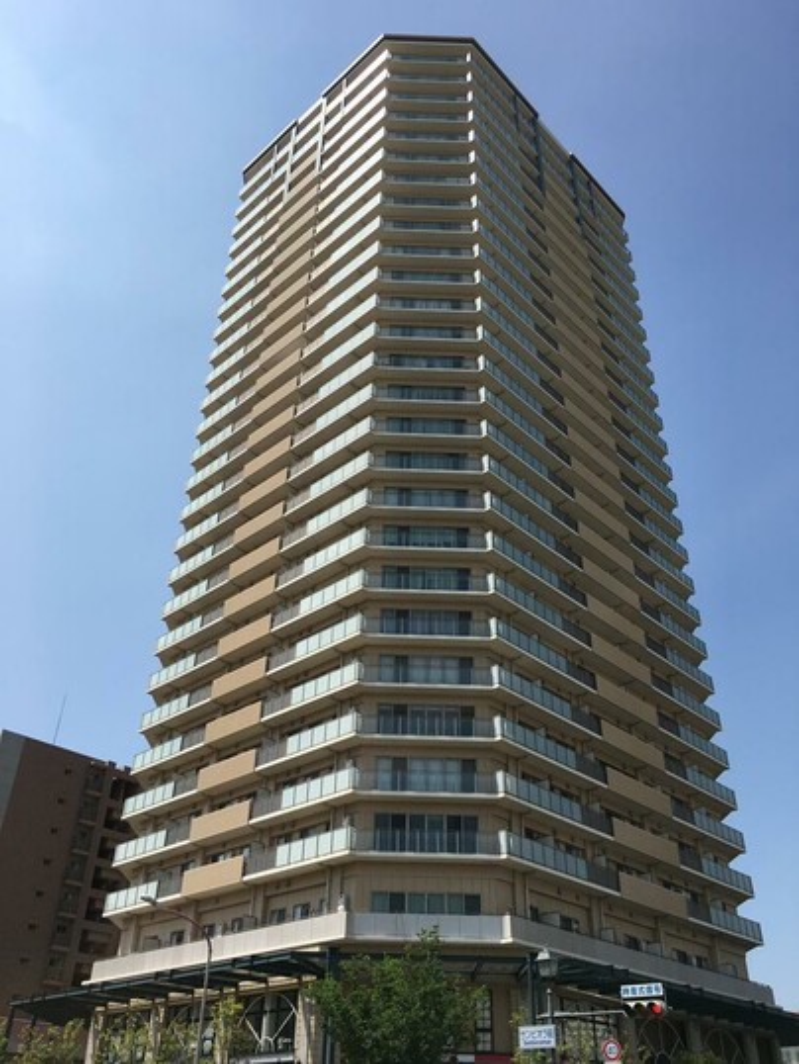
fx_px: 892
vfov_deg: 61.6
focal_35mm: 29
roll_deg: -3.6
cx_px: 400
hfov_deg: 48.3
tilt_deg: +34.8
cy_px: 532
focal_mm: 4.15
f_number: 2.2
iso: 25
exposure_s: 1/1923
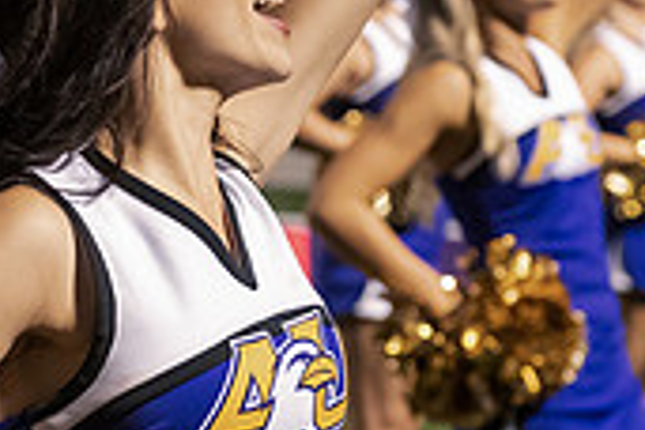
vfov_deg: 6.1
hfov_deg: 9.2
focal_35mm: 224
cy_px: 187
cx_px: 211
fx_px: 4013
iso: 5000
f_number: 4
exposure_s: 1/320
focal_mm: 66
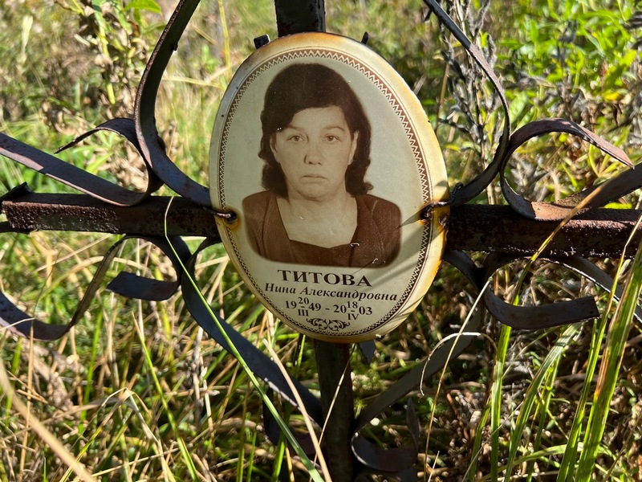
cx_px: 321
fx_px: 482
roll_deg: +7.0
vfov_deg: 53.1
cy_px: 241
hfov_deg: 67.3
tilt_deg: -23.3
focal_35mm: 26
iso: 50
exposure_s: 1/909
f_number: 1.5
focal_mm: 5.7
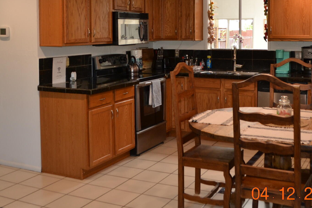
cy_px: 44
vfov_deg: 28.7
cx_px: 176
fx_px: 399
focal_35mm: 46
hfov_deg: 42.7
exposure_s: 1/80
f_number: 4
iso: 400
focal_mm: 18
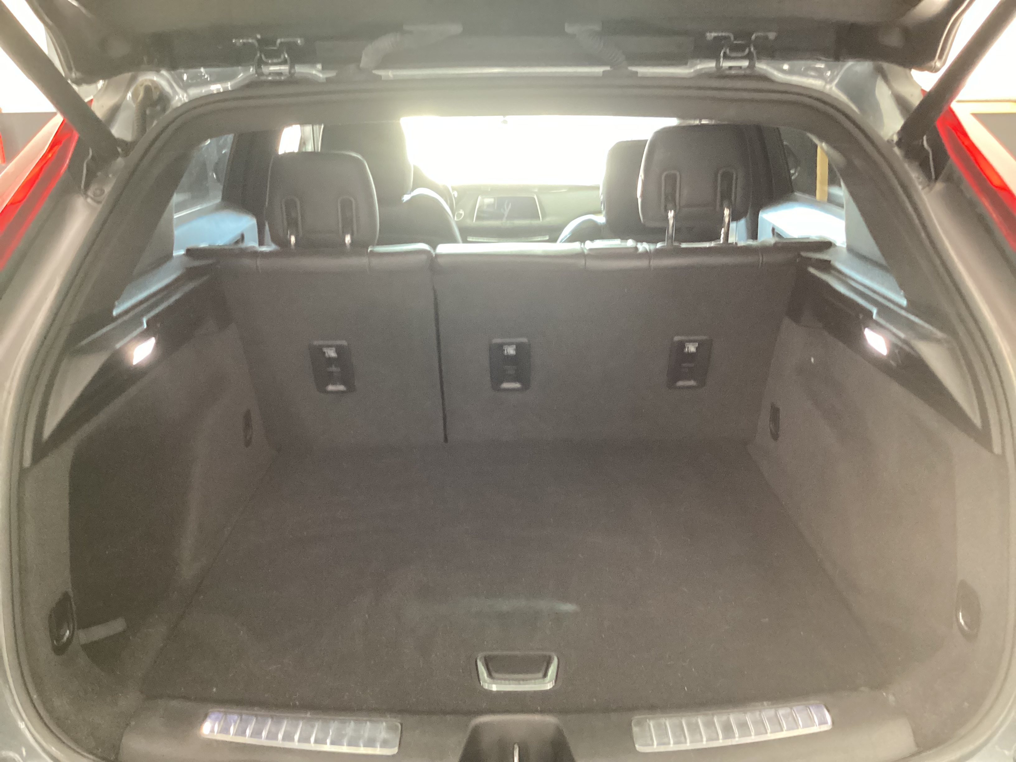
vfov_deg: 45.4
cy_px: 381
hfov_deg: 58.4
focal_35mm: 31
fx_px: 910
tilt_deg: -20.3
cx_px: 508
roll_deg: +0.7
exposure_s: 1/25
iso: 400
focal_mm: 3.3
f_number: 2.4
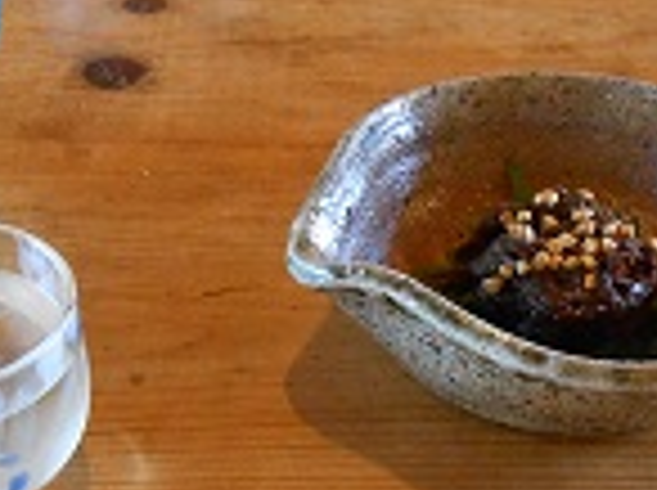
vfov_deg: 18.3
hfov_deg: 24.4
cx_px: 270
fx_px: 1516
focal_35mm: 80
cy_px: 346
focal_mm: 4.6
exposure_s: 1/10
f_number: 3.5
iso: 400
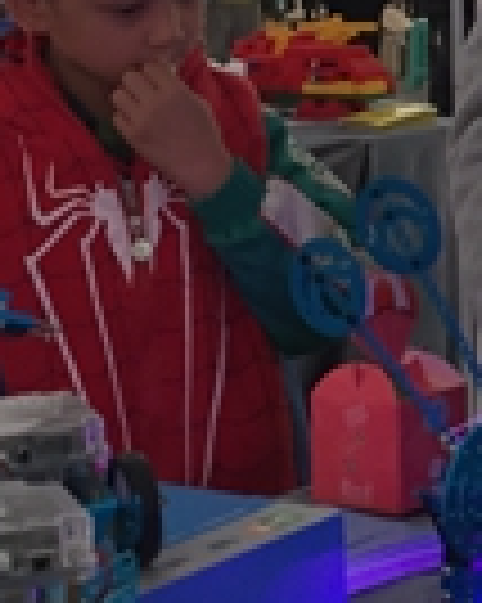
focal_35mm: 127
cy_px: 27
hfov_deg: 11.7
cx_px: 689
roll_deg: +1.2
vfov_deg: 15.0
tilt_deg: -3.1
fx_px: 2267
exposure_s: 1/33
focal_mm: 4.15
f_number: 2.2
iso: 64
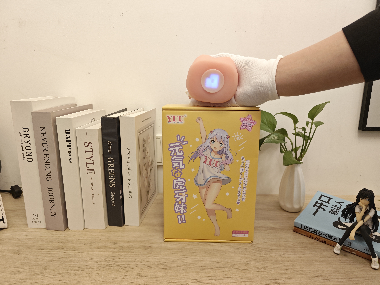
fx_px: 252
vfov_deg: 58.9
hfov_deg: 73.9
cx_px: 190
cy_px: 142
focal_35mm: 23
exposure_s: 1/33.3
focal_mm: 5.43
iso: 640
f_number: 1.8
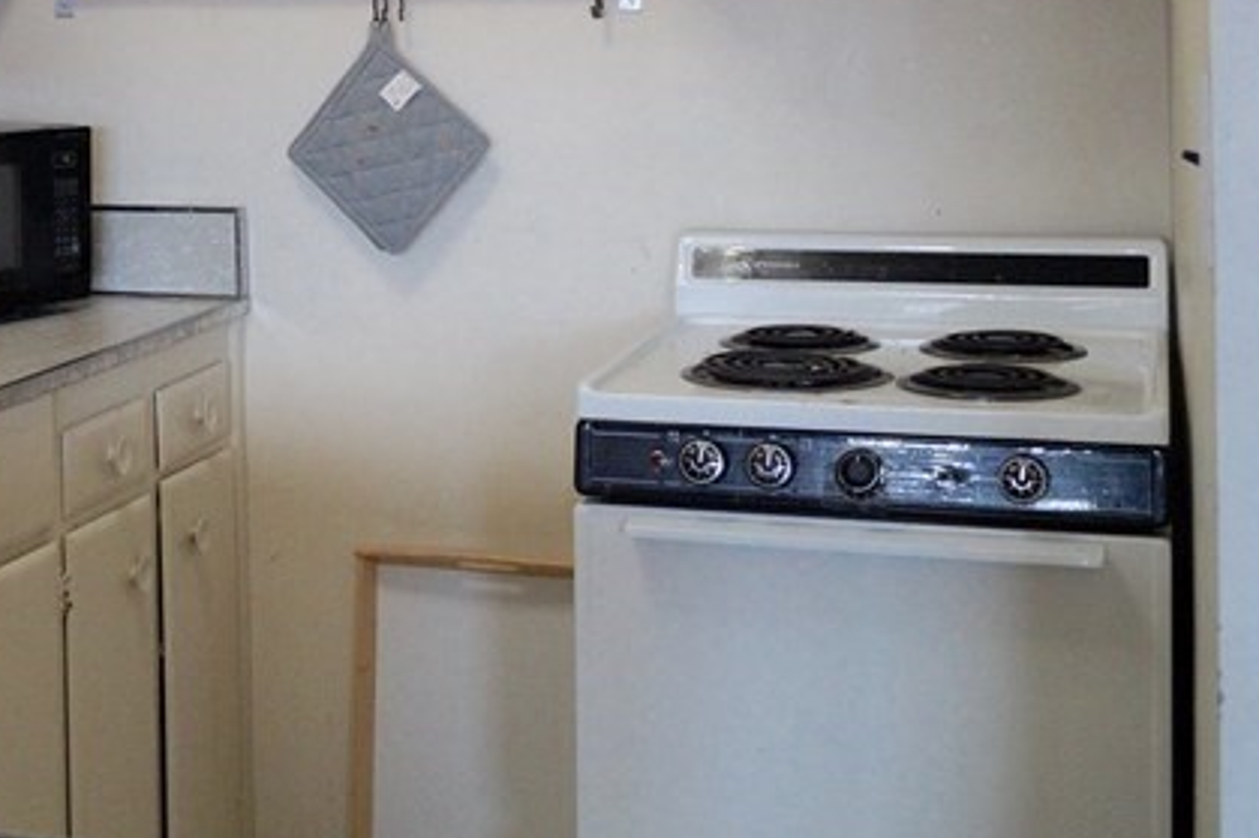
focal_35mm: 66
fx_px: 2307
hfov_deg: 29.4
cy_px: -78
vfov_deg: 19.7
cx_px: 150
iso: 1000
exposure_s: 1/160
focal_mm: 18
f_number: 4
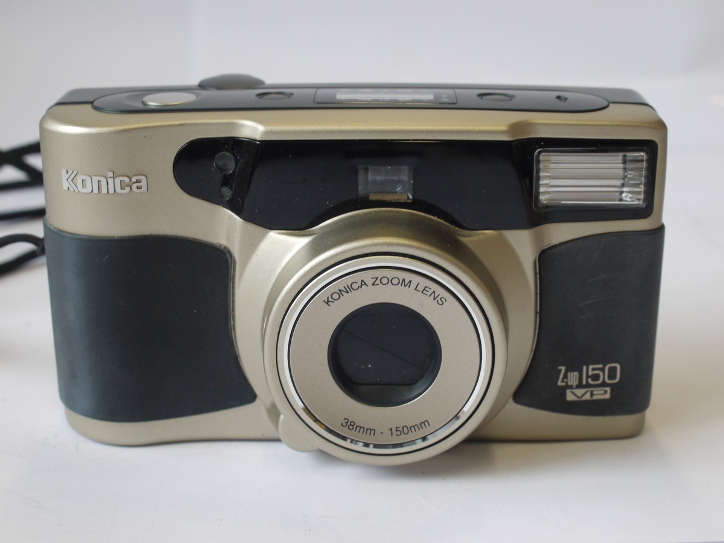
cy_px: 272
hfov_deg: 32.2
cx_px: 362
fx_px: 1255
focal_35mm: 60
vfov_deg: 24.4
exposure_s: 1/15
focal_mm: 30
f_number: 7.1
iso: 400
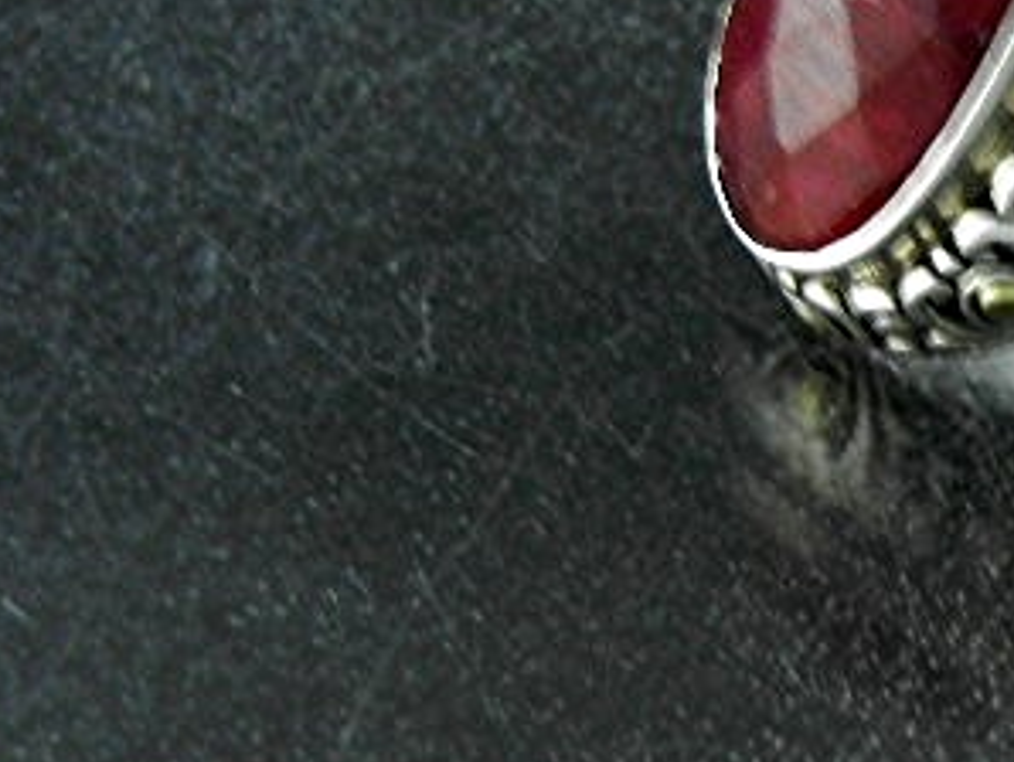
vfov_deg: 7.8
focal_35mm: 191
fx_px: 5599
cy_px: 44
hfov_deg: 10.3
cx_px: 1048
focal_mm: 16
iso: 200
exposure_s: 1/2.1
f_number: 4.4
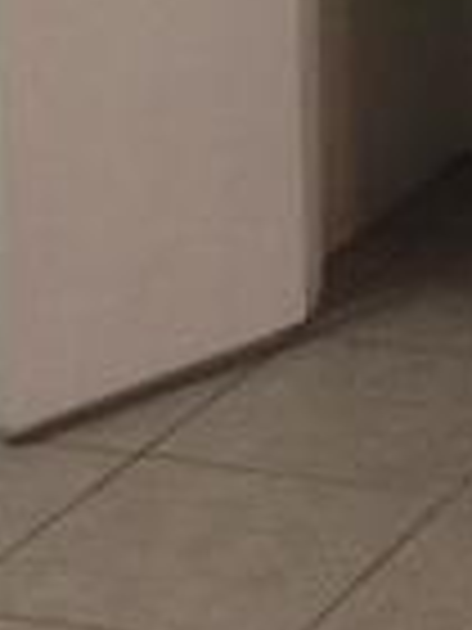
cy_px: -252
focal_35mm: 159
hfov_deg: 8.8
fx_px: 2891
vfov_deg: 12.0
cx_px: 931
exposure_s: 1/30
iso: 250
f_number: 2.2
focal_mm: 4.15
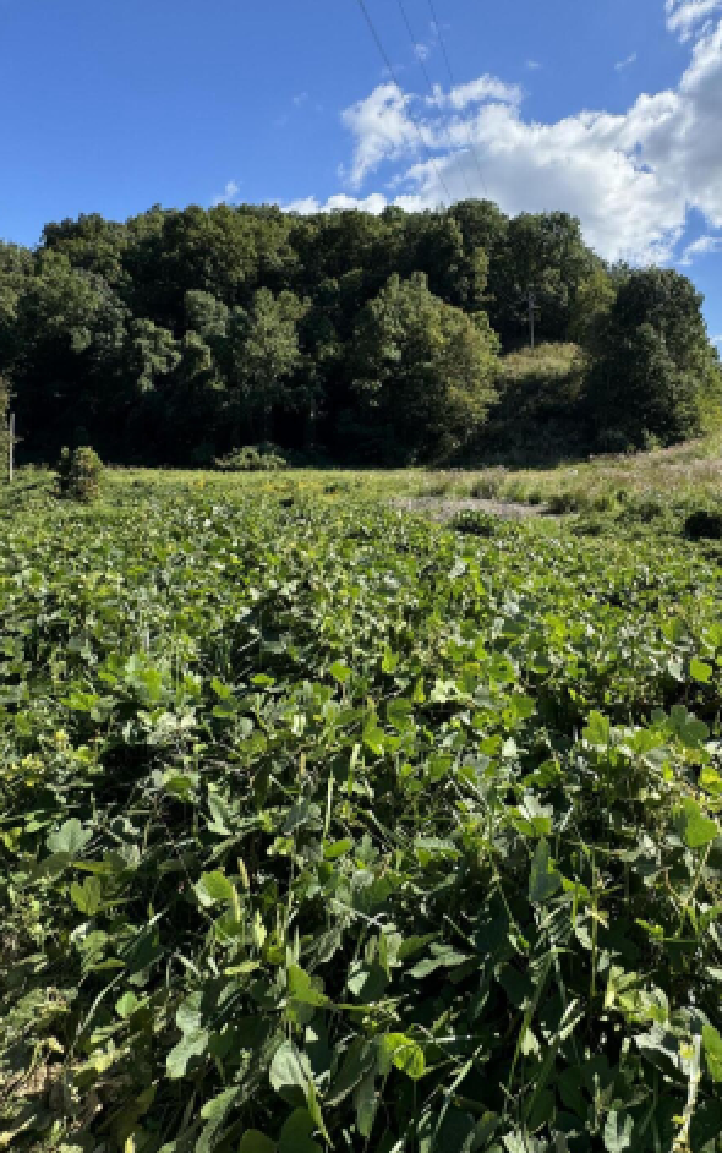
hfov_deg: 56.3
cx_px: 475
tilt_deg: -1.6
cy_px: 476
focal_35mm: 21
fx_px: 660
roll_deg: +1.5
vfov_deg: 81.5
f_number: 2.2
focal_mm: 2.22
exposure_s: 1/956
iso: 50
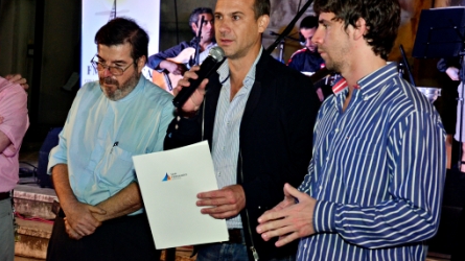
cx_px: 232
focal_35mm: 98
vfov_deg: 12.3
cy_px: 108
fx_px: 1208
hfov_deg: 21.8
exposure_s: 1/60
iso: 1600
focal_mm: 62
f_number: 5.3
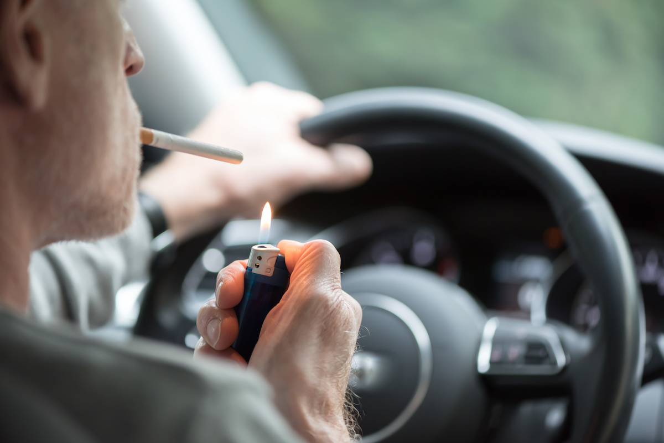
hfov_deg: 19.4
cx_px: 332
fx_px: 1937
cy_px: 222
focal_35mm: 105
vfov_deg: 13.1
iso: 1000
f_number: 3
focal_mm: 105
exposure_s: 1/100
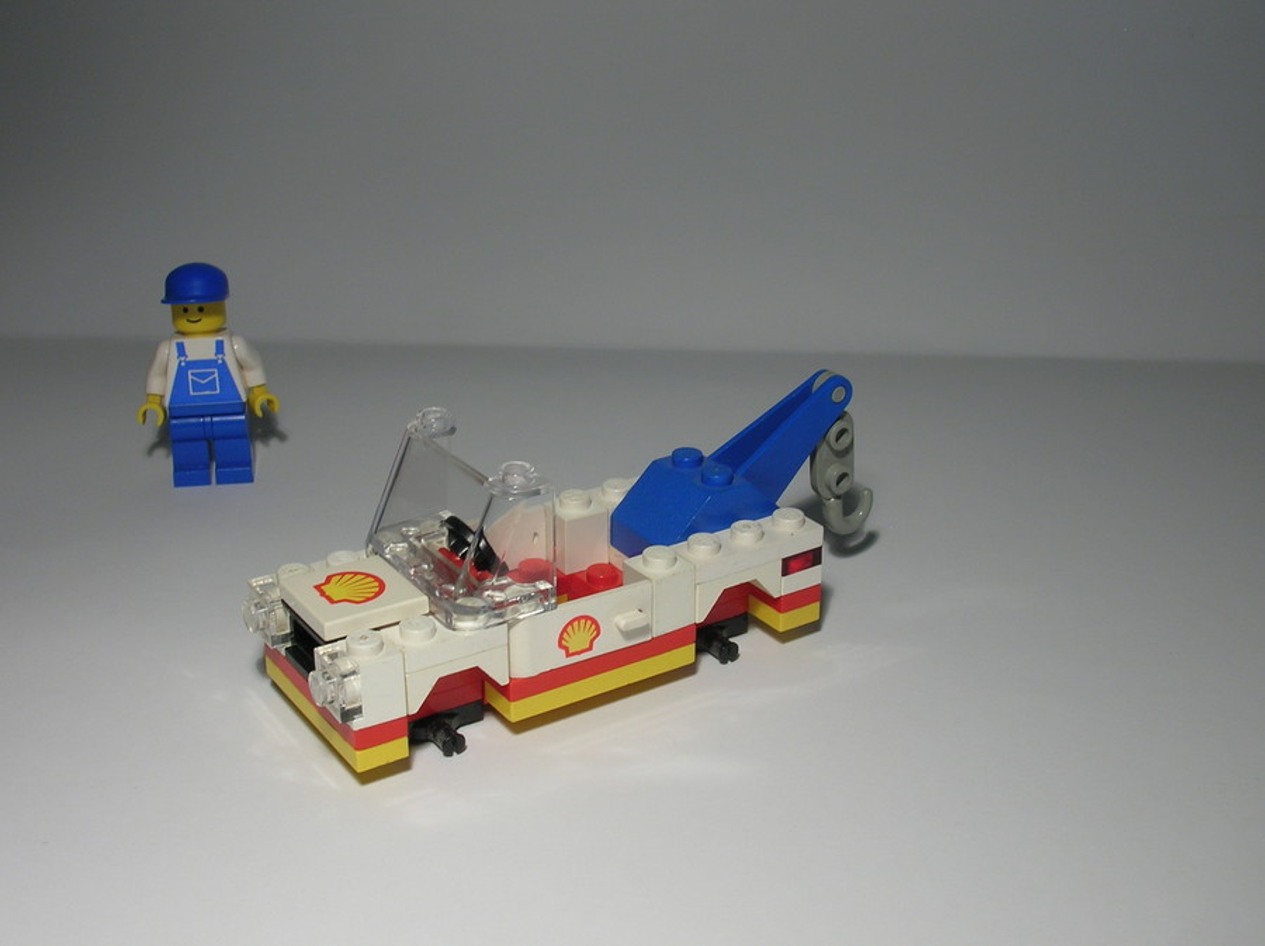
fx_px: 1679
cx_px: 632
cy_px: 473
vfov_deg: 31.5
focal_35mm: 46
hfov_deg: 41.3
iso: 50
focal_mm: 7.7
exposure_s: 1/18
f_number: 5.4
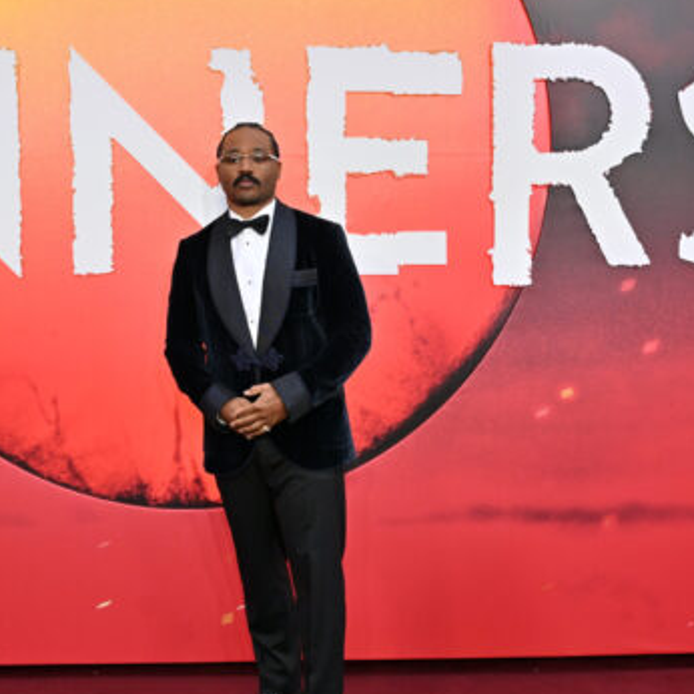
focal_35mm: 60
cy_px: 296
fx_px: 1361
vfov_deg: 28.6
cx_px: 205
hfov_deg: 28.3
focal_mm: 30.5
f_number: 5.6
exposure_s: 1/500
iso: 400
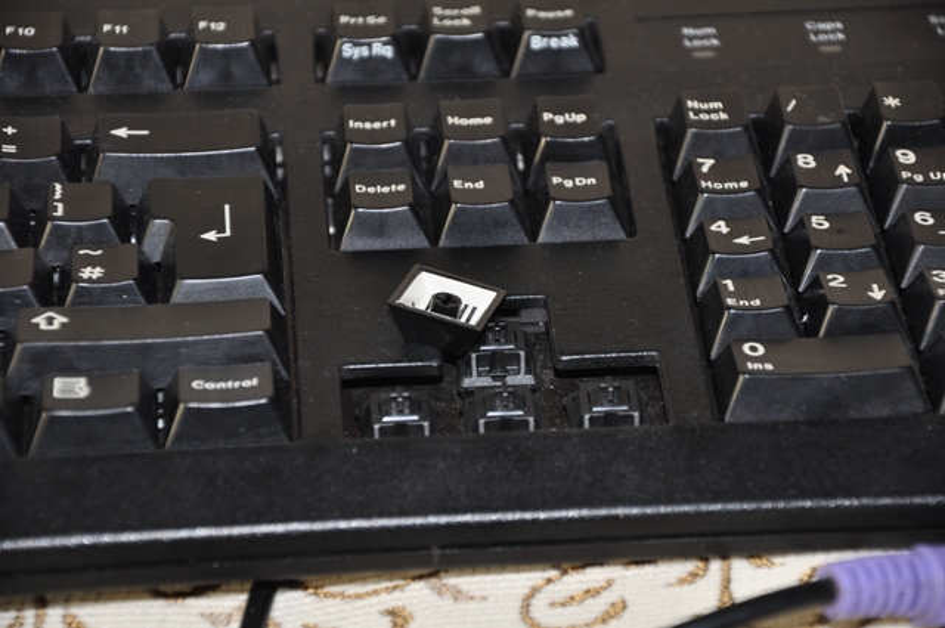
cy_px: 314
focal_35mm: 158
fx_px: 4129
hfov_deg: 13.1
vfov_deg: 8.7
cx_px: 472
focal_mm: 105
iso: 320
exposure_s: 1/60
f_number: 5.6
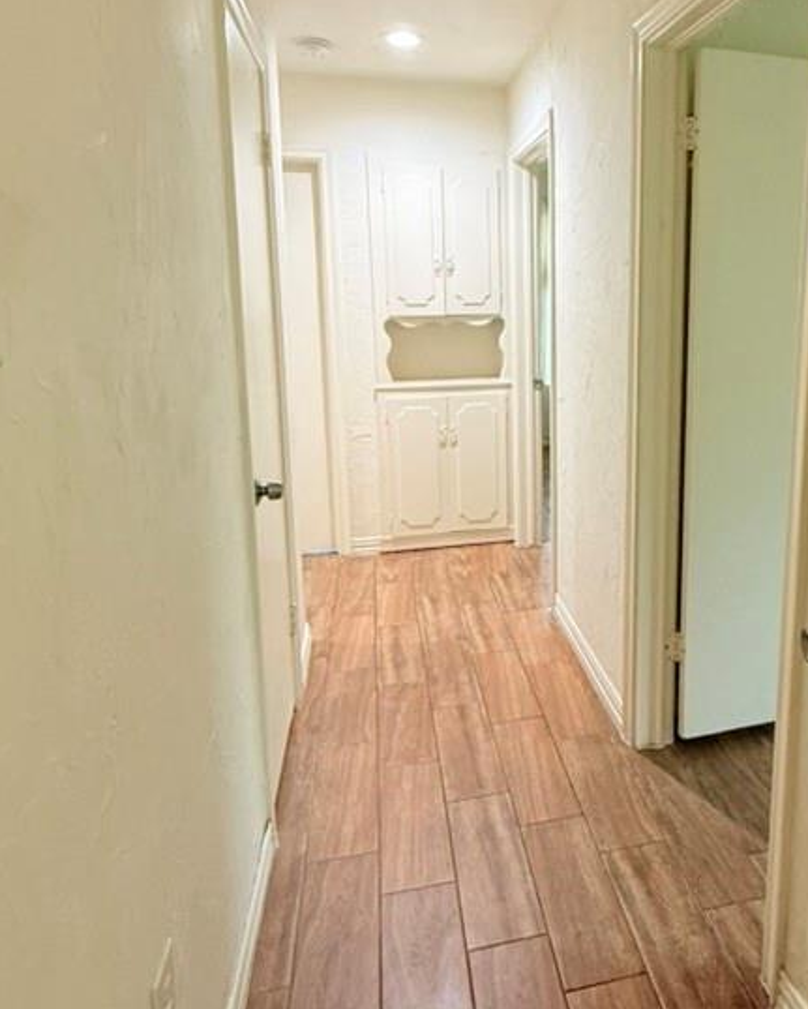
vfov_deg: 65.5
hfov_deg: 53.1
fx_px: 777
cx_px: 581
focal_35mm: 26
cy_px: 413
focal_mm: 2.22
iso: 250
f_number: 2.2
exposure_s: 1/60
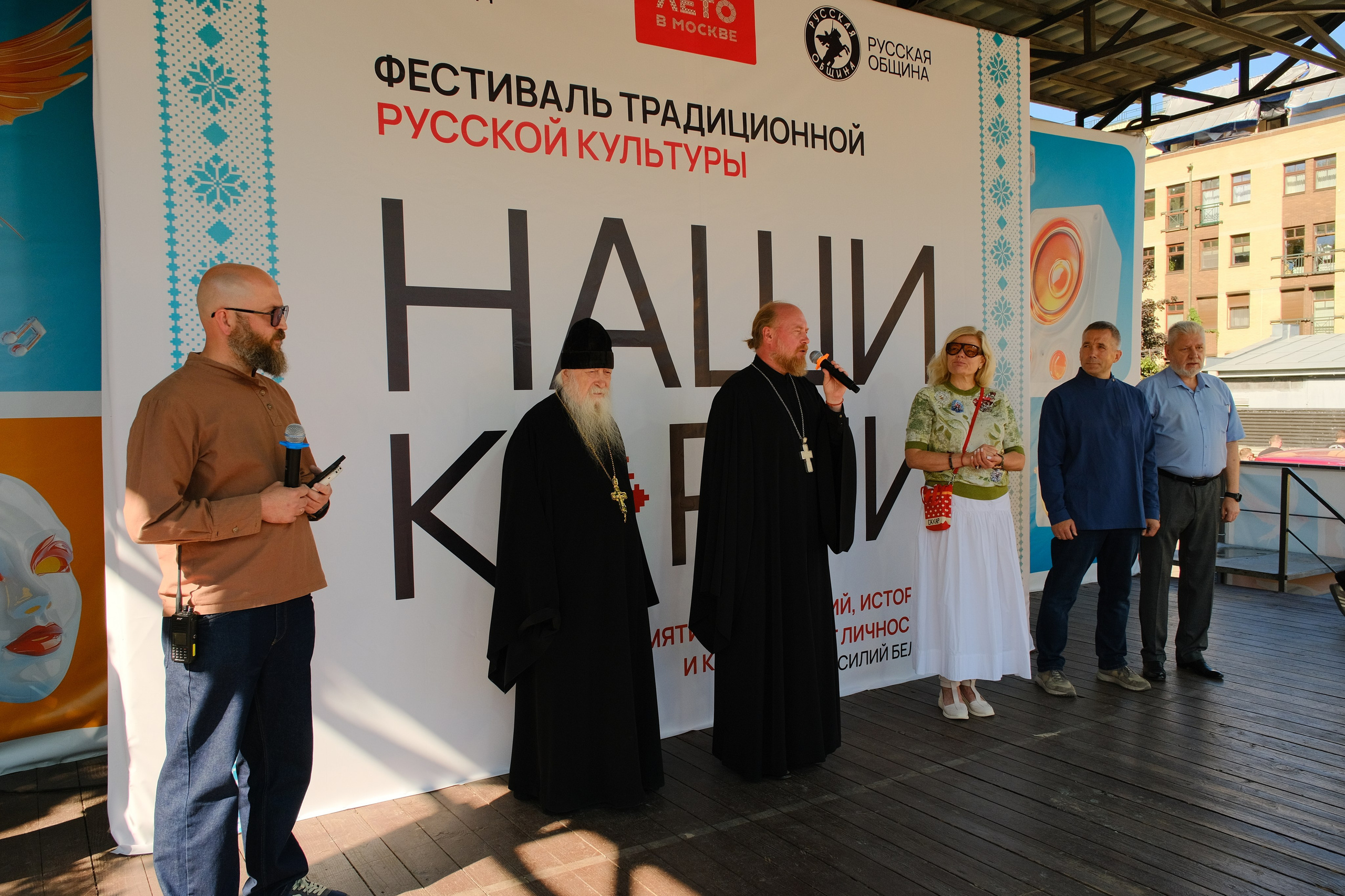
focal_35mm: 27
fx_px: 1009
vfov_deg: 47.9
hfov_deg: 67.4
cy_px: 448
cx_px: 672
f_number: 5
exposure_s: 1/640
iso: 640
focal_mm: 18
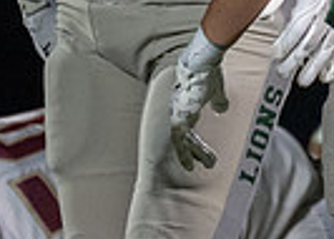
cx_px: 154
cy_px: -156
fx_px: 15775
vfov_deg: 0.9
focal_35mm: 1663
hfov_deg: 1.2
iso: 2500
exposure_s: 1/1000
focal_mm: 200
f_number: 2.8
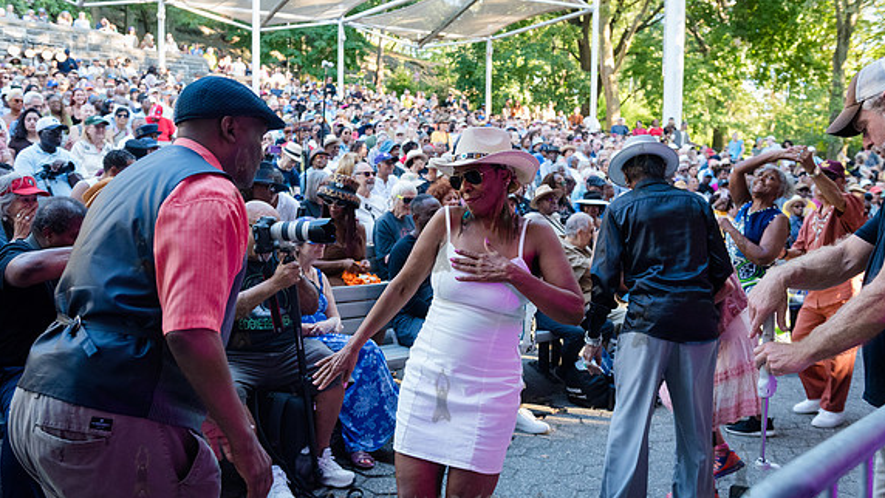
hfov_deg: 58.0
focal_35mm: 34
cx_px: 441
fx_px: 798
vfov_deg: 34.7
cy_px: 245
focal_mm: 32
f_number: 4
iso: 3200
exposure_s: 1/400
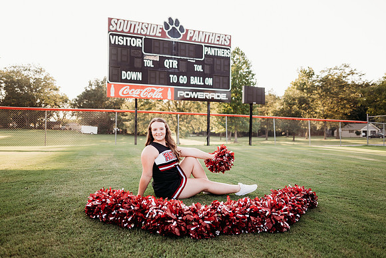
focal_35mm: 24
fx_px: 257
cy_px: 129
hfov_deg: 73.7
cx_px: 193
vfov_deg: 53.2
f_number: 2
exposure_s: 1/500
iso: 125
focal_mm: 24
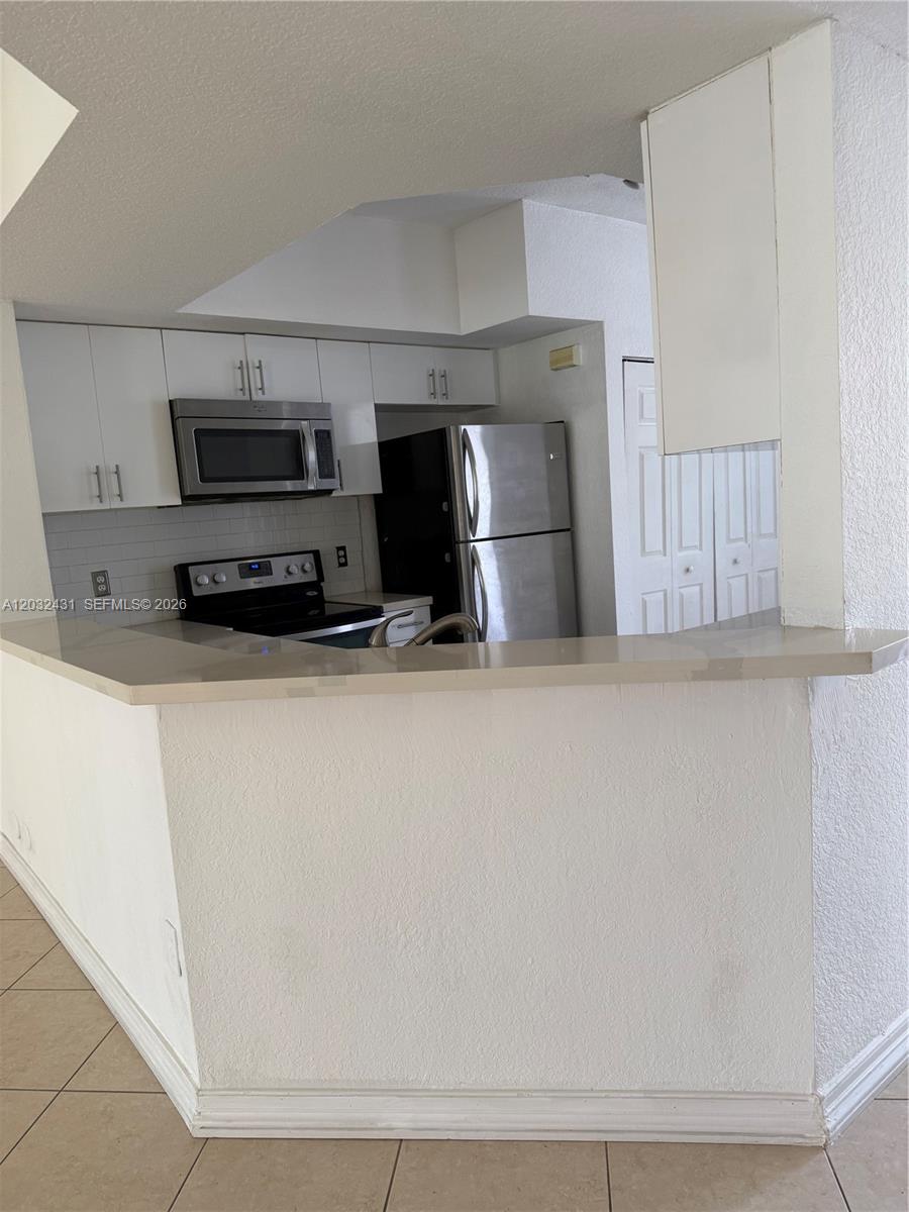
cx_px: 454
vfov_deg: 71.6
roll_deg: +4.3
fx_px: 840
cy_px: 606
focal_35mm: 24
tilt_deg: -7.6
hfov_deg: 56.8
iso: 125
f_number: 1.78
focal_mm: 6.76
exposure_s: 1/60
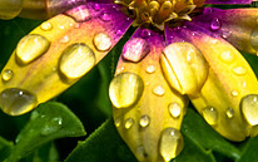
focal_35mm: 1246
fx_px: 8766
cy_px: 48
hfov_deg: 1.7
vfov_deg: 1.1
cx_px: 141
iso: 200
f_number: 20
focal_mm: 250
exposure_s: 1/40
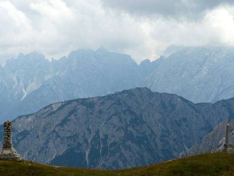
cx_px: 116
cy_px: 91
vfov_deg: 12.8
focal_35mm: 116
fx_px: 784
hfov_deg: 17.0
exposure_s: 1/400
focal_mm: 17.5
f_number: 6.3
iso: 100
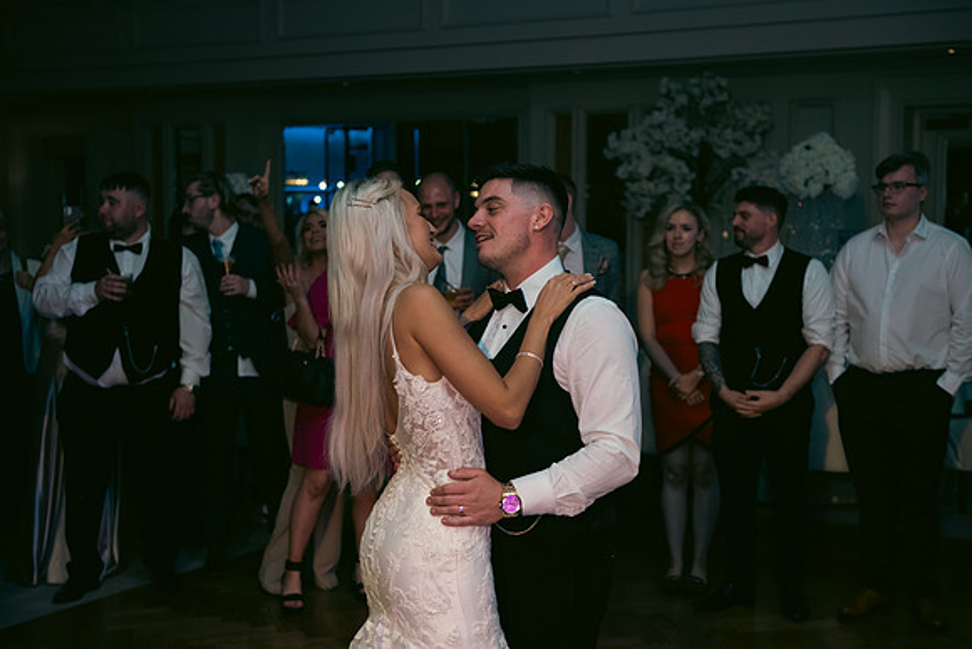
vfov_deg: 24.6
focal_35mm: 55
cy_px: 324
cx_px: 486
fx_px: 1485
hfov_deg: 36.2
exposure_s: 1/160
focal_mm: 55
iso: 640
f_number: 3.5
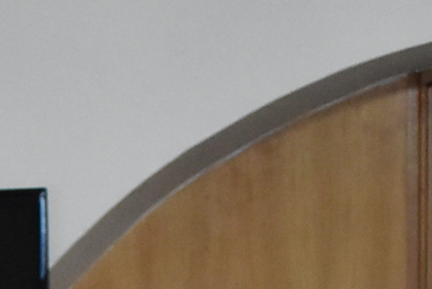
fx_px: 2198
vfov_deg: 6.9
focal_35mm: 183
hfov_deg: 10.7
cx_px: -293
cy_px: 818
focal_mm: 18
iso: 2500
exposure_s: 1/60
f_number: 3.5
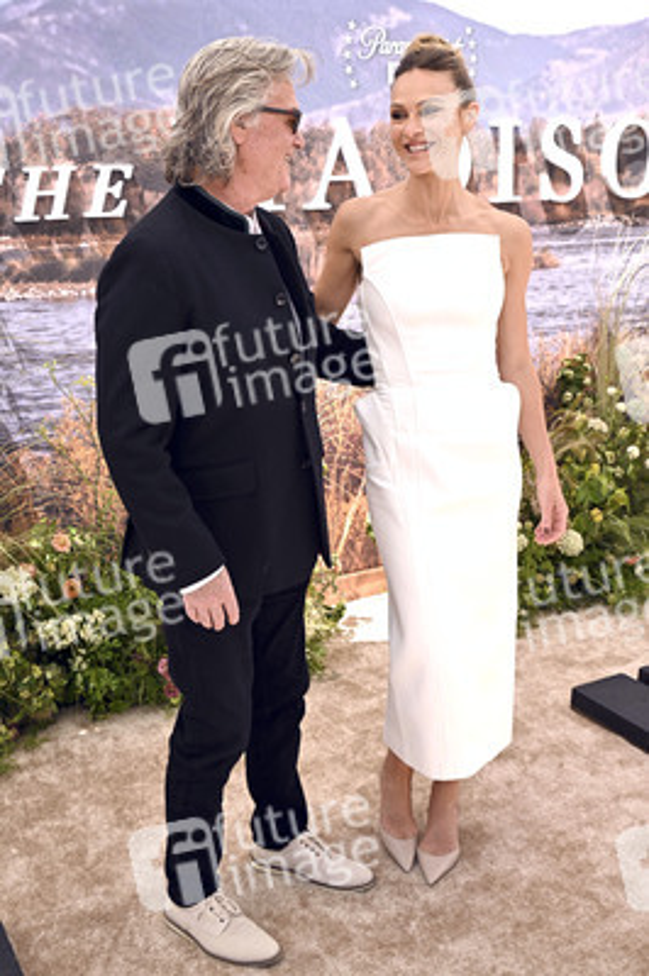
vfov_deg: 53.2
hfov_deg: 36.8
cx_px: 324
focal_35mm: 36
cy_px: 488
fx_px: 975
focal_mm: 36
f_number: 8
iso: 250
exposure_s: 1/320
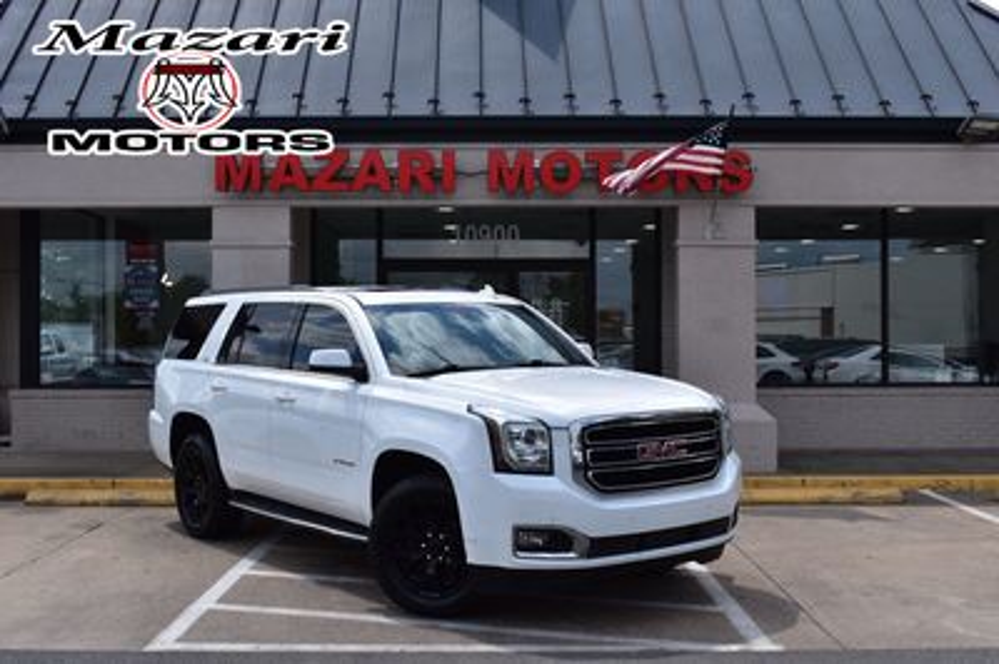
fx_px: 1165
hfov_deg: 46.4
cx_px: 500
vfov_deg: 31.8
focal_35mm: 42
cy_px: 332
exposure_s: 1/500
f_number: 11
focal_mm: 28
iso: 280
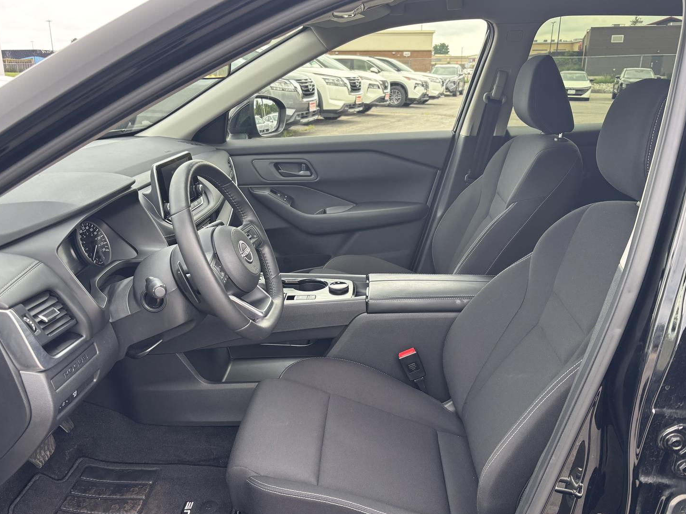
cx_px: 316
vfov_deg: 48.2
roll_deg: +0.4
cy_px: 248
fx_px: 575
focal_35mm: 29
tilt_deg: -16.9
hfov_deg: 61.6
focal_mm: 5.96
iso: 40
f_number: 1.6
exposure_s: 1/167
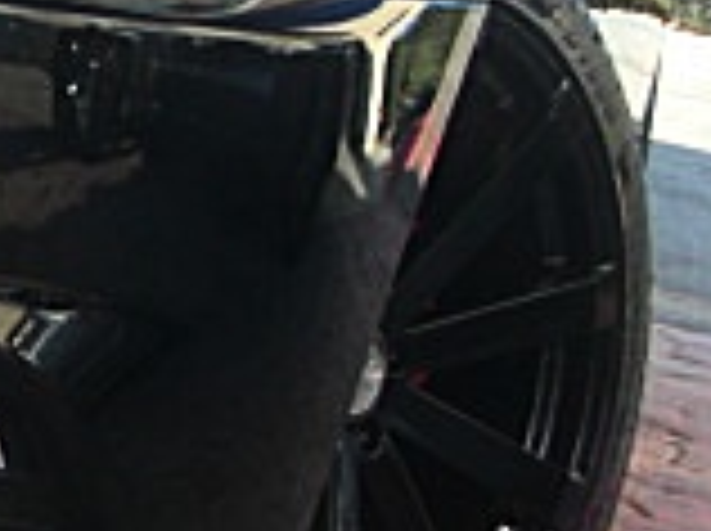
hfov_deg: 12.6
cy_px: 108
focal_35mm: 146
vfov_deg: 10.1
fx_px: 2994
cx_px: -495
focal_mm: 6.3
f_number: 2.8
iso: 50
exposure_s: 1/100
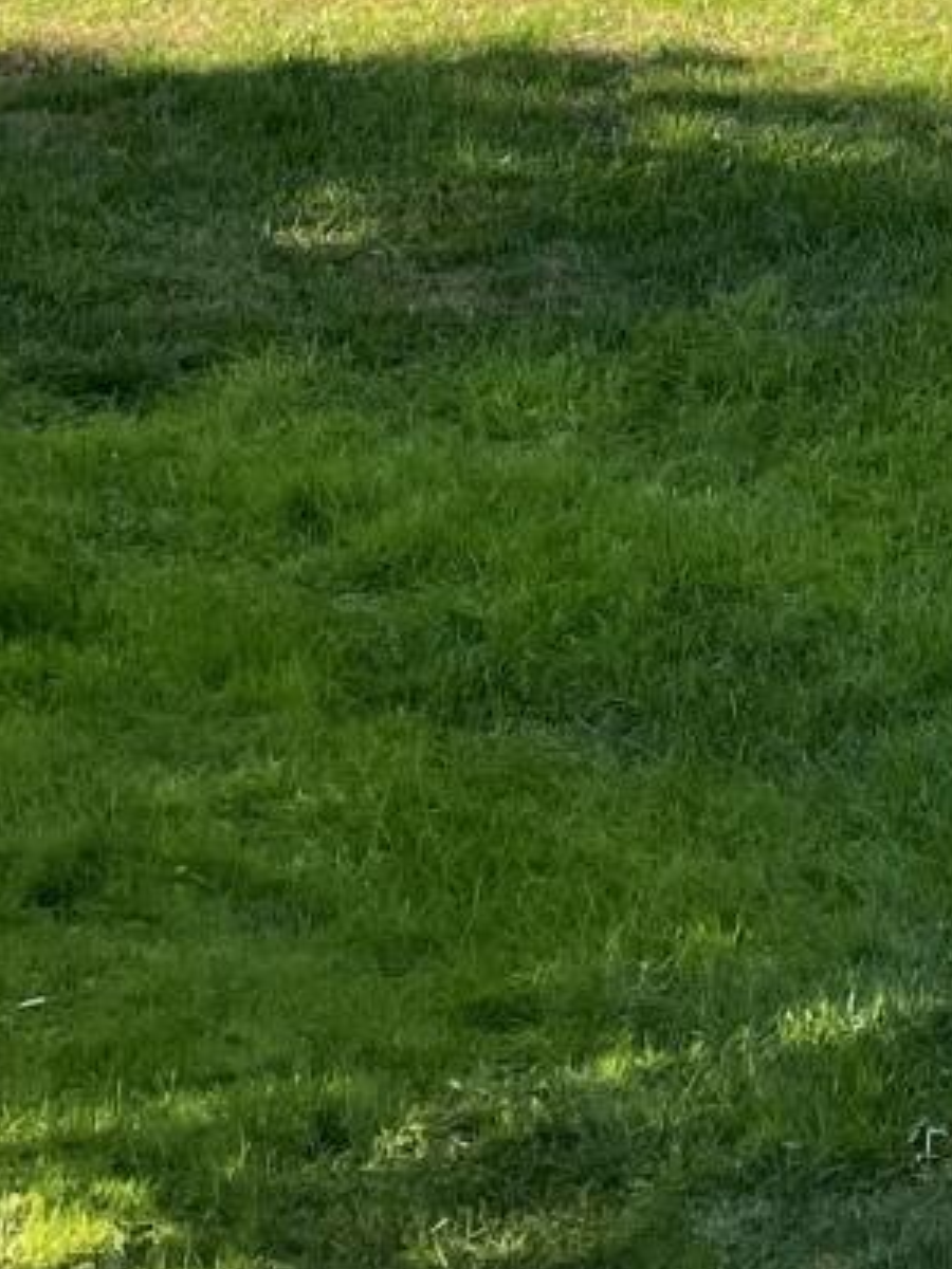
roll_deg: -1.8
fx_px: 4767
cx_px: 1691
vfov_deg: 14.5
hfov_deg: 10.7
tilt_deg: -5.7
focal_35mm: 130
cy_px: -406
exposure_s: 1/619
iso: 32
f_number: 1.6
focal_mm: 4.2
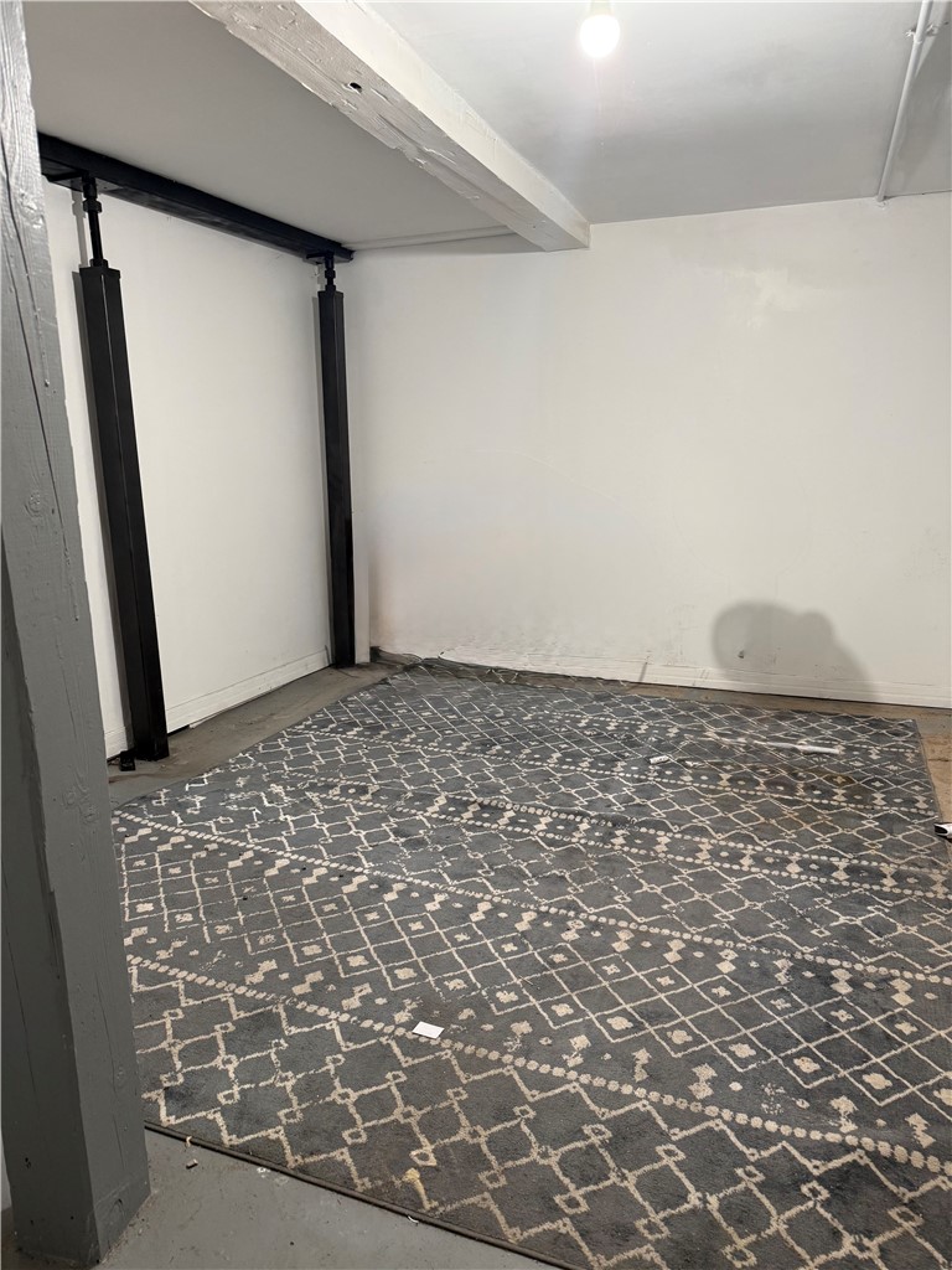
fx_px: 880
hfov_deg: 56.8
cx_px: 476
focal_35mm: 24
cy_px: 635
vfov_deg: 71.6
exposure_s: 1/60
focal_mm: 6.76
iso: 200
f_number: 1.78
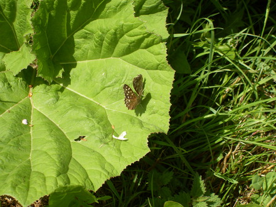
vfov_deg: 14.0
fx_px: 845
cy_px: 104
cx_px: 138
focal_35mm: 106
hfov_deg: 18.5
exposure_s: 1/350
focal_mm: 18.1
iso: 80
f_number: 5.2
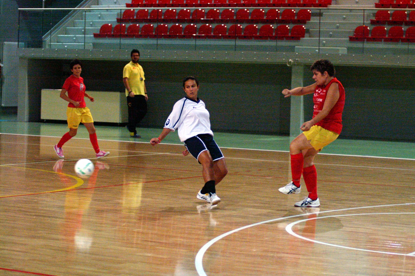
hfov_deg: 6.9
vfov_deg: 4.6
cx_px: 208
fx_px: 3455
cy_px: 138
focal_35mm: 300
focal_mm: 200
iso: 3200
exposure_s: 1/350
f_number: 2.8
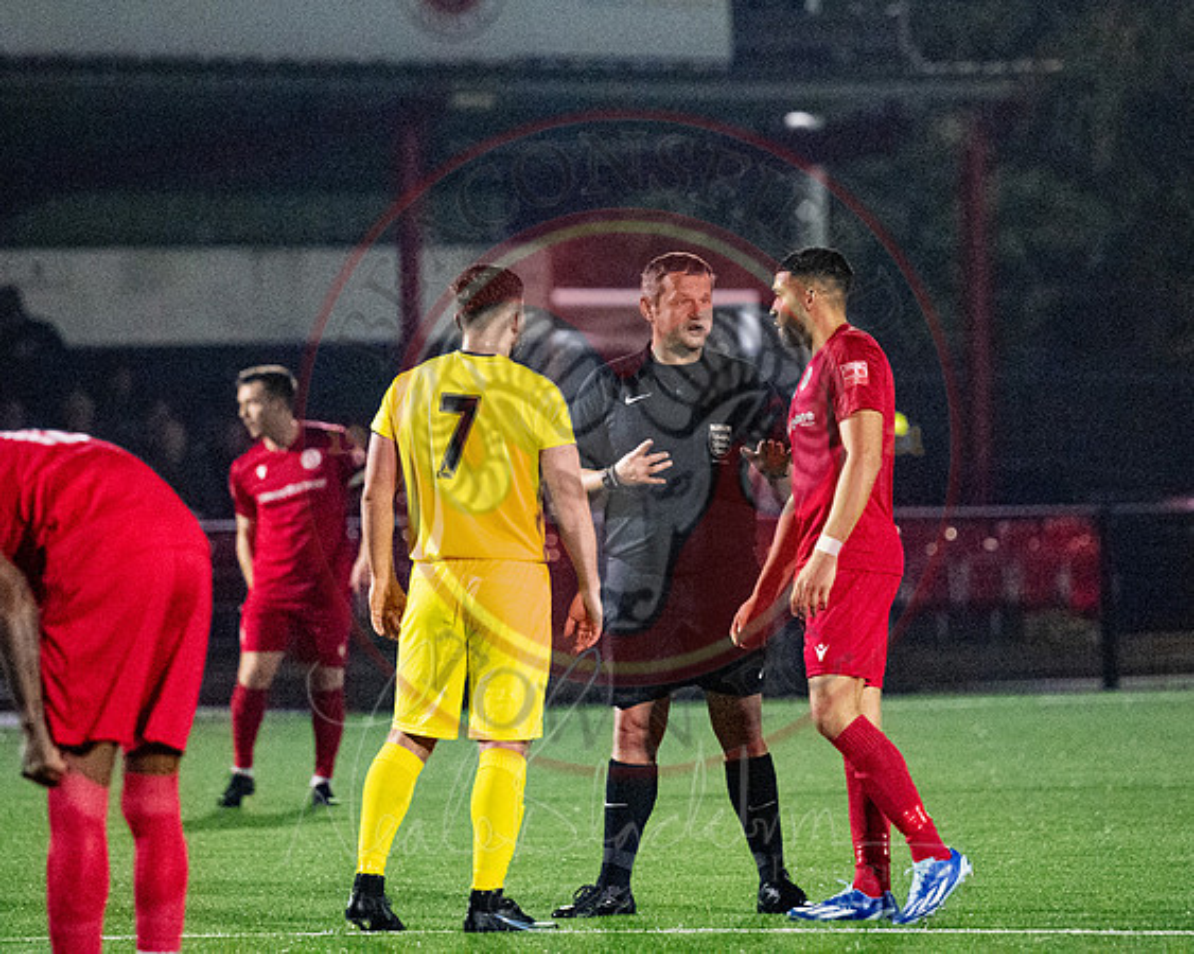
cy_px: 404
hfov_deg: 5.5
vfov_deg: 4.4
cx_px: 619
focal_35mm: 351
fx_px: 12399
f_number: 2.8
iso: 8000
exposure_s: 1/1000
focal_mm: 180
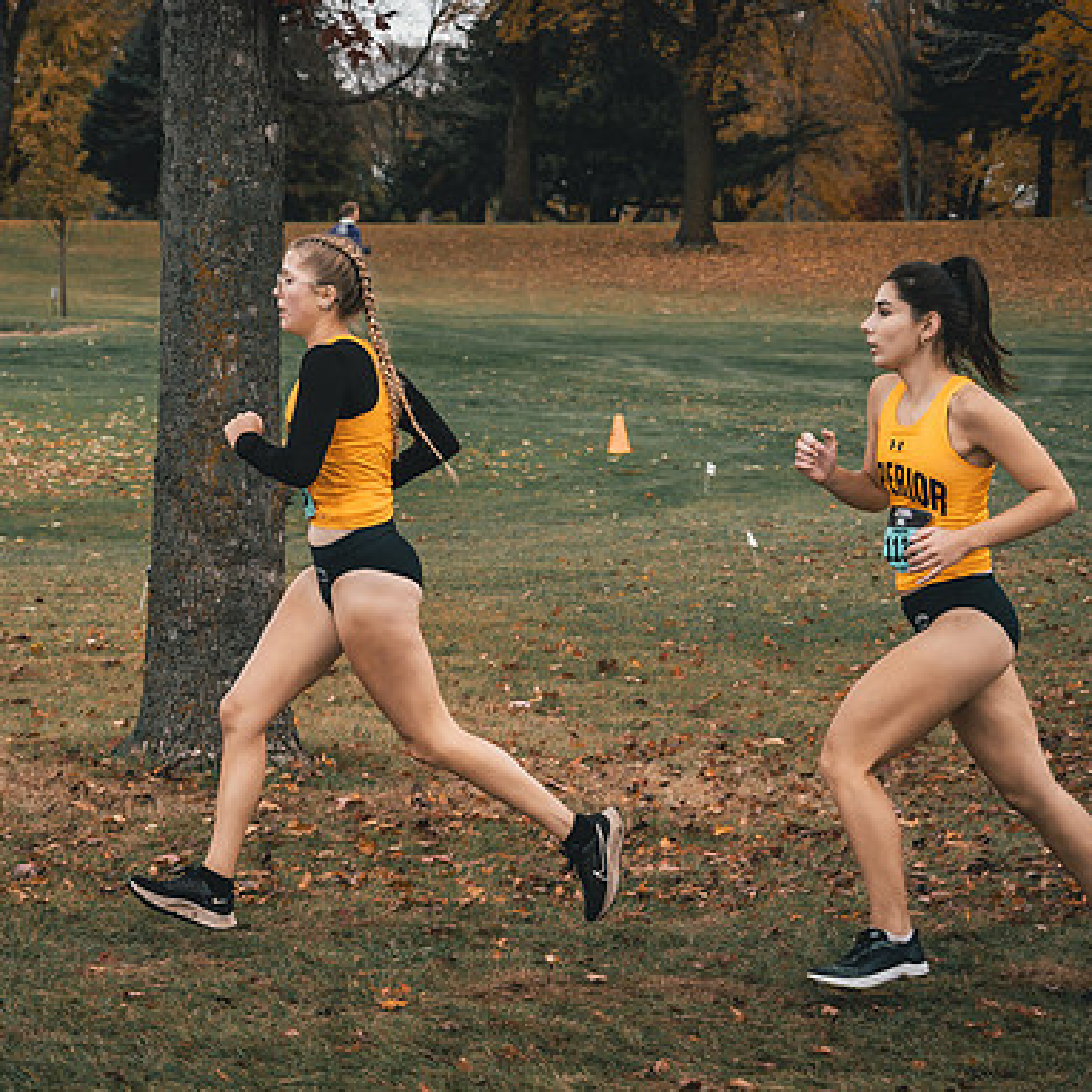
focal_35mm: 113
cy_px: 527
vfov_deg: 15.4
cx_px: 291
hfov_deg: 15.4
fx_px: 4033
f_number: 6.3
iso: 400
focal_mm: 78
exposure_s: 1/800
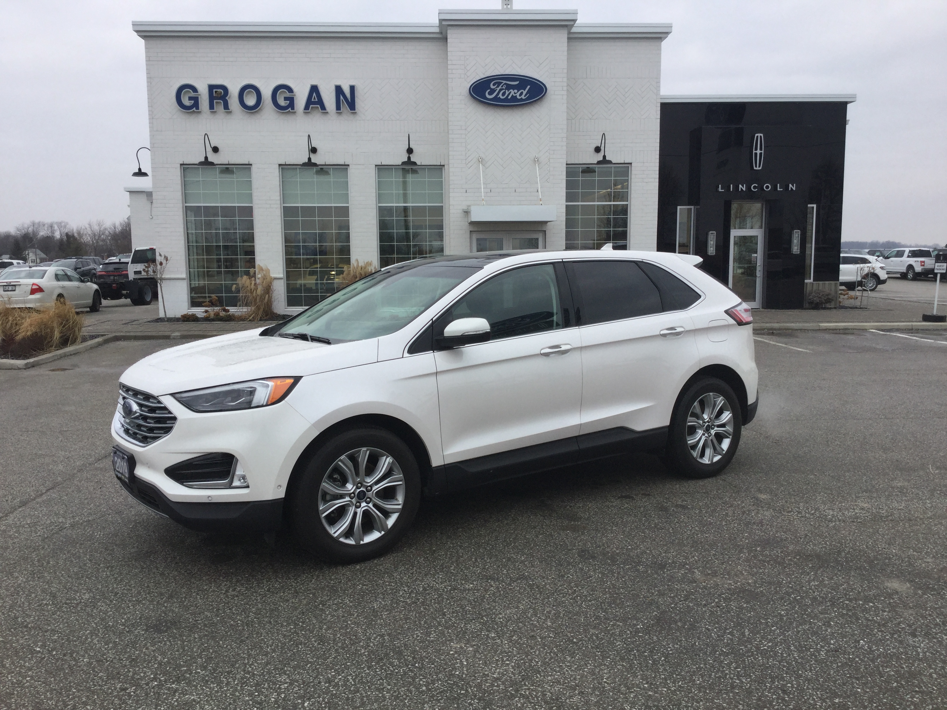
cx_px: 474
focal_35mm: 31
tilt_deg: -8.2
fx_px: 848
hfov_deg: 58.4
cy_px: 355
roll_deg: -0.5
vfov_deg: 45.4
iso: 25
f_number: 2.4
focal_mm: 3.3
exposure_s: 1/350
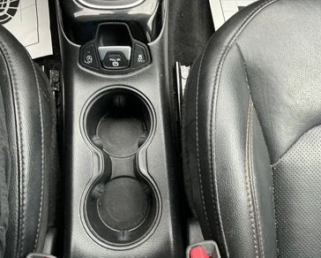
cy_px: 126
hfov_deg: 58.7
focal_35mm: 30
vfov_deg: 48.6
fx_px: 285
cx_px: 155
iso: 250
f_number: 1.8
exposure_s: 1/31
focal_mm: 3
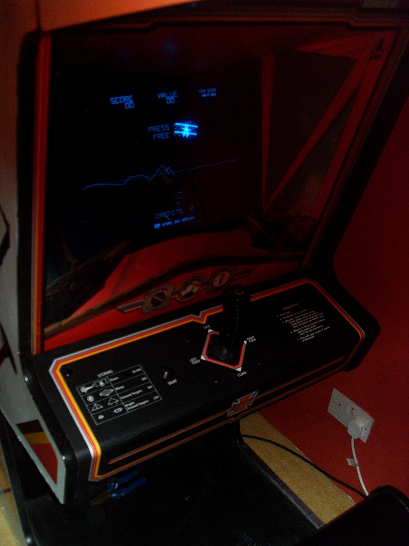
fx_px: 536
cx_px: 204
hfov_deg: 41.8
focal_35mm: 34
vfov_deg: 54.0
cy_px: 273
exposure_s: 1/45
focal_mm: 6.3
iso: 400
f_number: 2.8
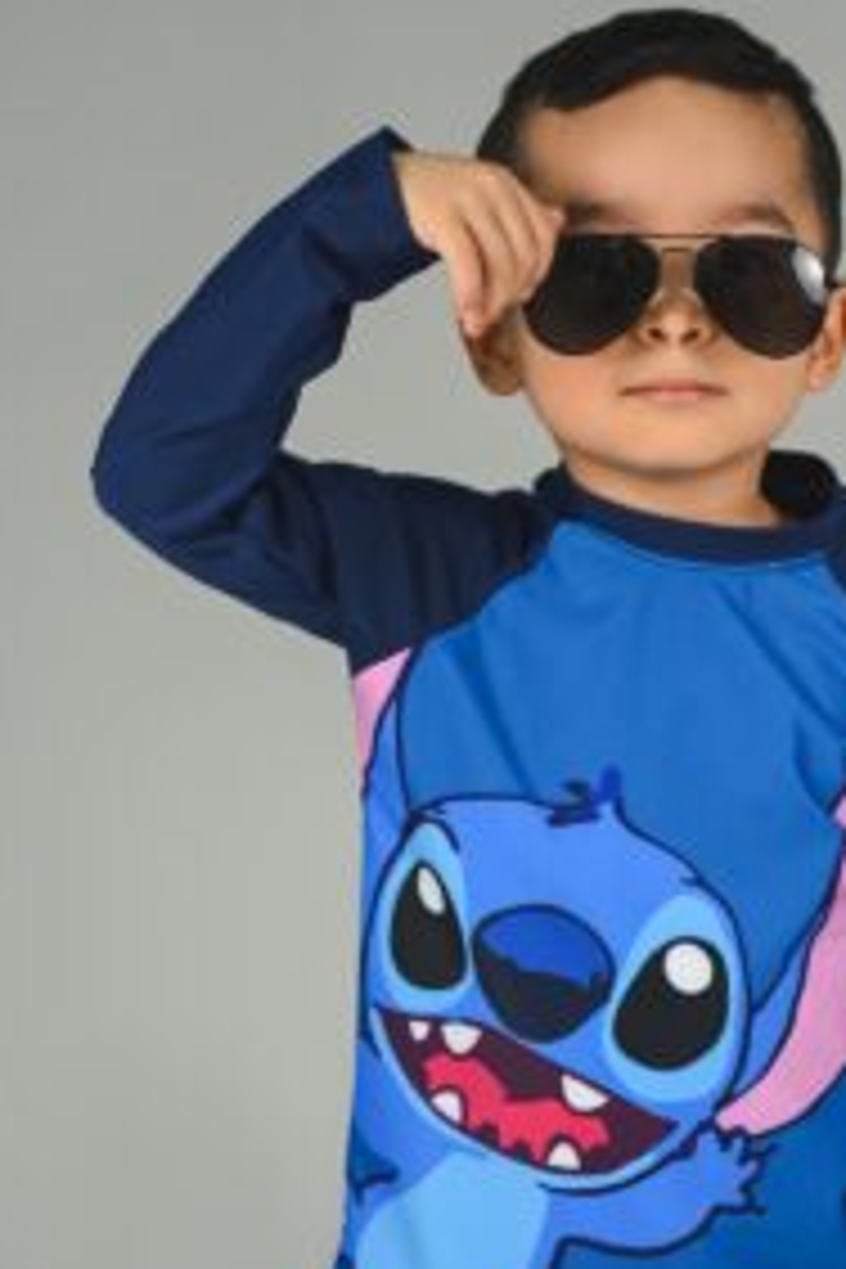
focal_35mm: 99
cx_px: 652
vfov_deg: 20.5
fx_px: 3489
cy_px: 835
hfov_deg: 13.8
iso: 200
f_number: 2.8
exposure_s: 1/200
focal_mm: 62
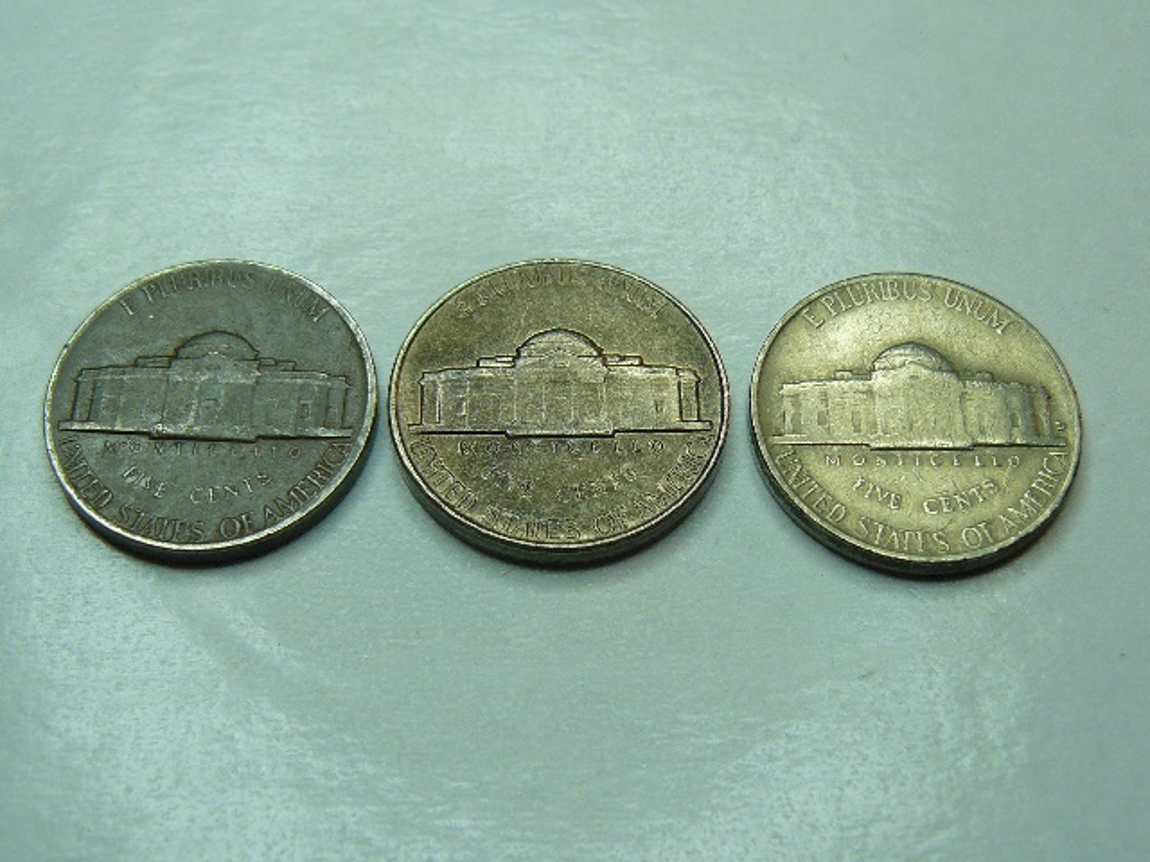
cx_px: 575
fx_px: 1595
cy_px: 431
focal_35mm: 48
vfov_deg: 30.3
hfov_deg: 39.7
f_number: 3.2
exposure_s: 1/100
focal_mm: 6
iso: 100
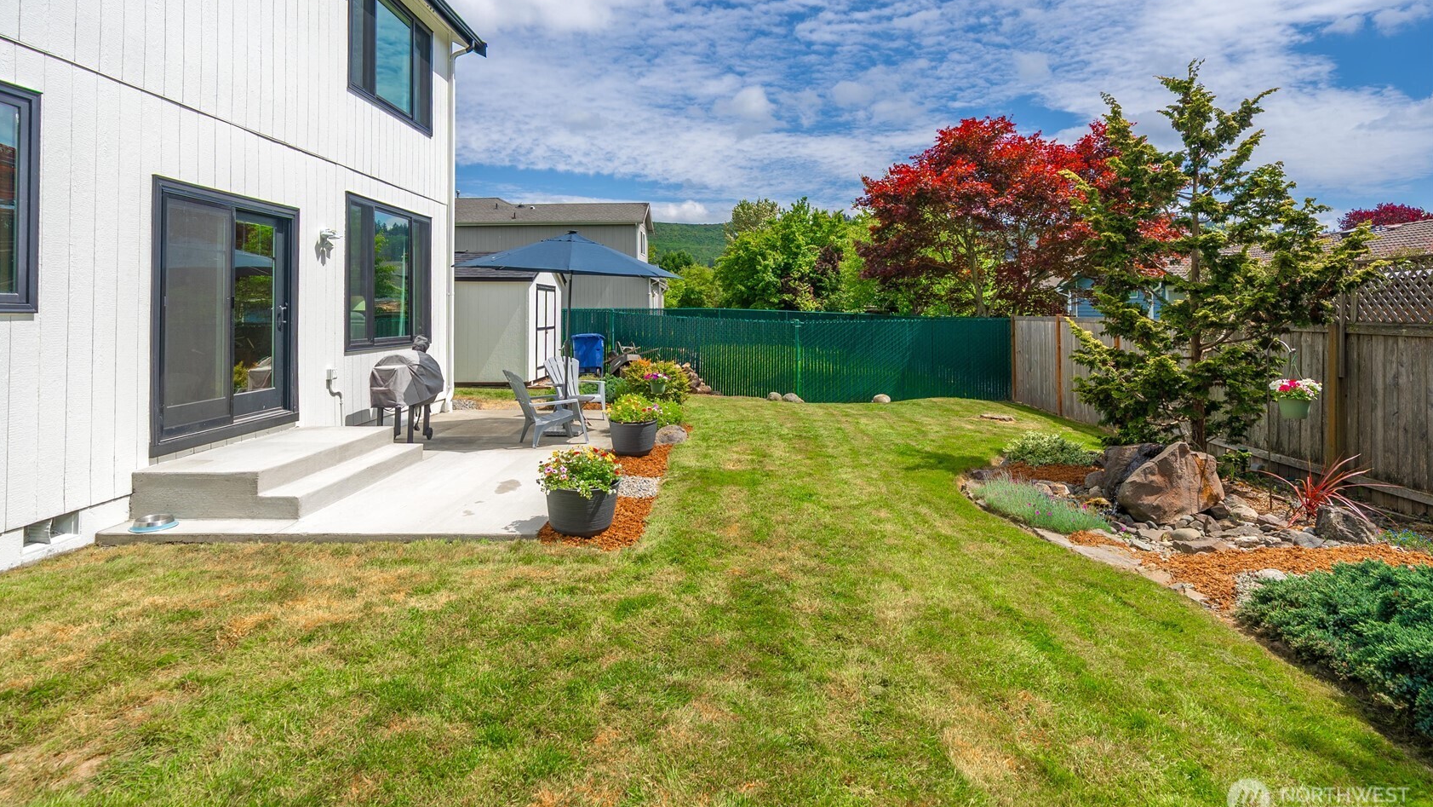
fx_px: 722
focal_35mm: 19
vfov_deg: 58.2
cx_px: 713
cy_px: 350
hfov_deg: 89.6
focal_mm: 18
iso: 80
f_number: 7.1
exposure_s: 1/320
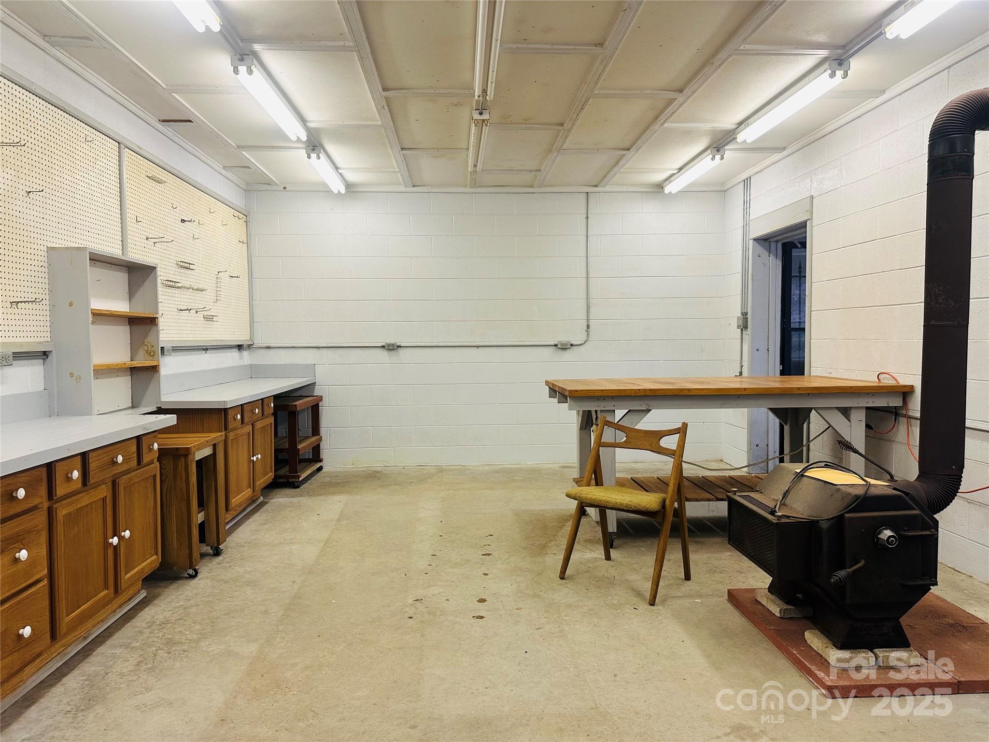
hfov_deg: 71.6
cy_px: 371
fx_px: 686
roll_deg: +0.7
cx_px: 494
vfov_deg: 56.8
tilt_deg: -2.2
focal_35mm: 24
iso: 125
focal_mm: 6.86
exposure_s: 1/60
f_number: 1.78
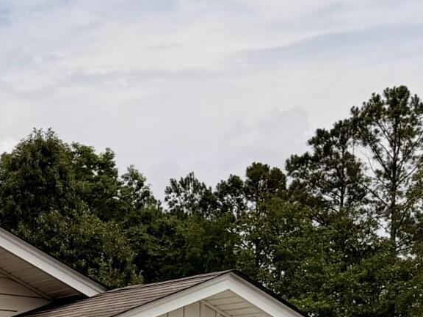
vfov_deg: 11.3
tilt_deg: +1.3
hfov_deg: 12.5
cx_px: -578
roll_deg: -0.7
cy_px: 508
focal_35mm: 125
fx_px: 1527
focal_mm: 6.76
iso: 80
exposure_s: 1/10309
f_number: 1.78
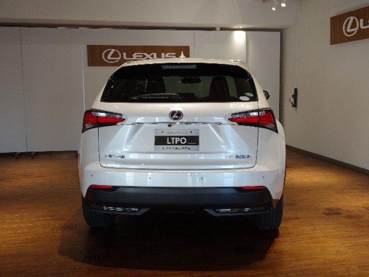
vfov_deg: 37.7
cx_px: 184
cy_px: 138
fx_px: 405
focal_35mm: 38
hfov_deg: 49.0
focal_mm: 6.56
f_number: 4
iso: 100
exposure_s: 1/40
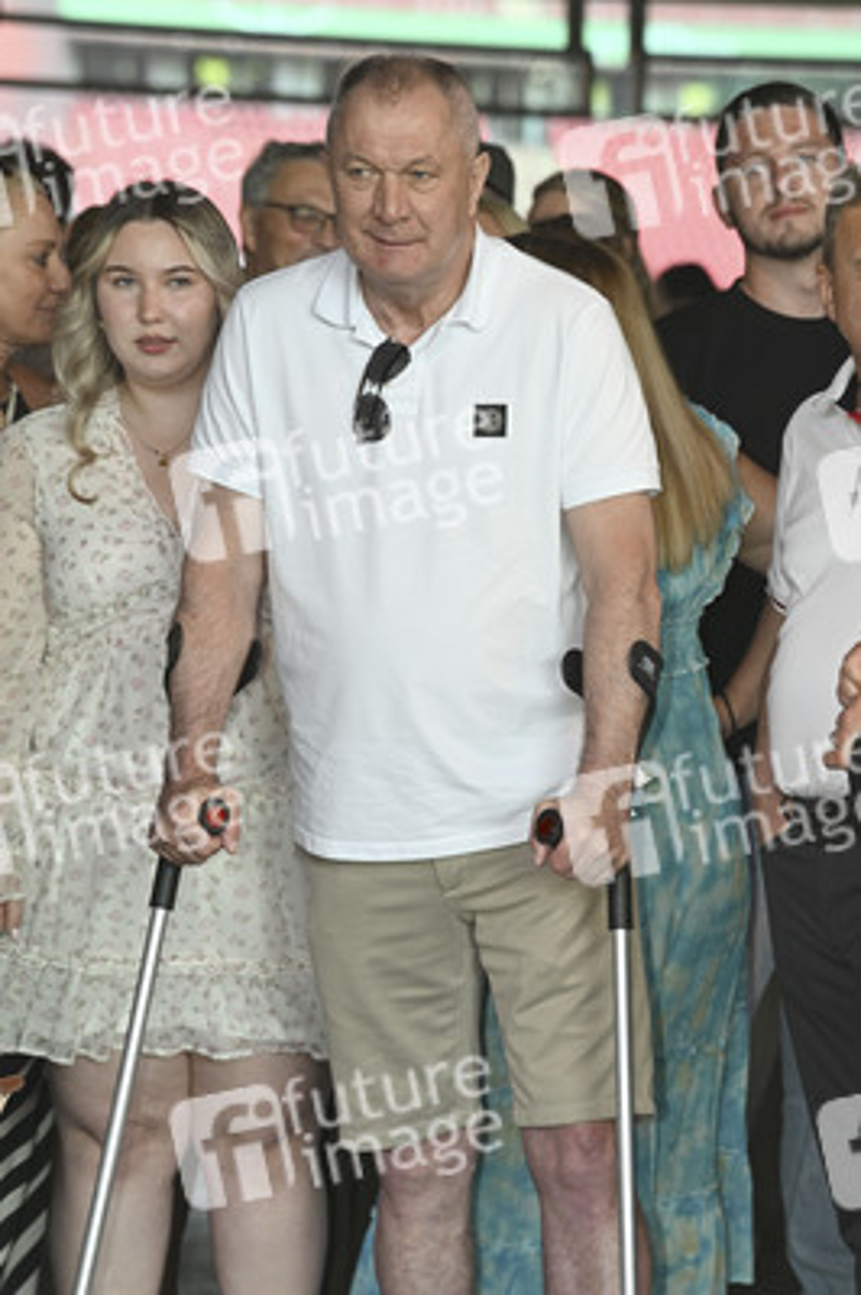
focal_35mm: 103
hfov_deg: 13.3
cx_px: 430
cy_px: 648
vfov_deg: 19.8
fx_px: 3701
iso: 800
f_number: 4
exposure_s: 1/125
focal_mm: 103
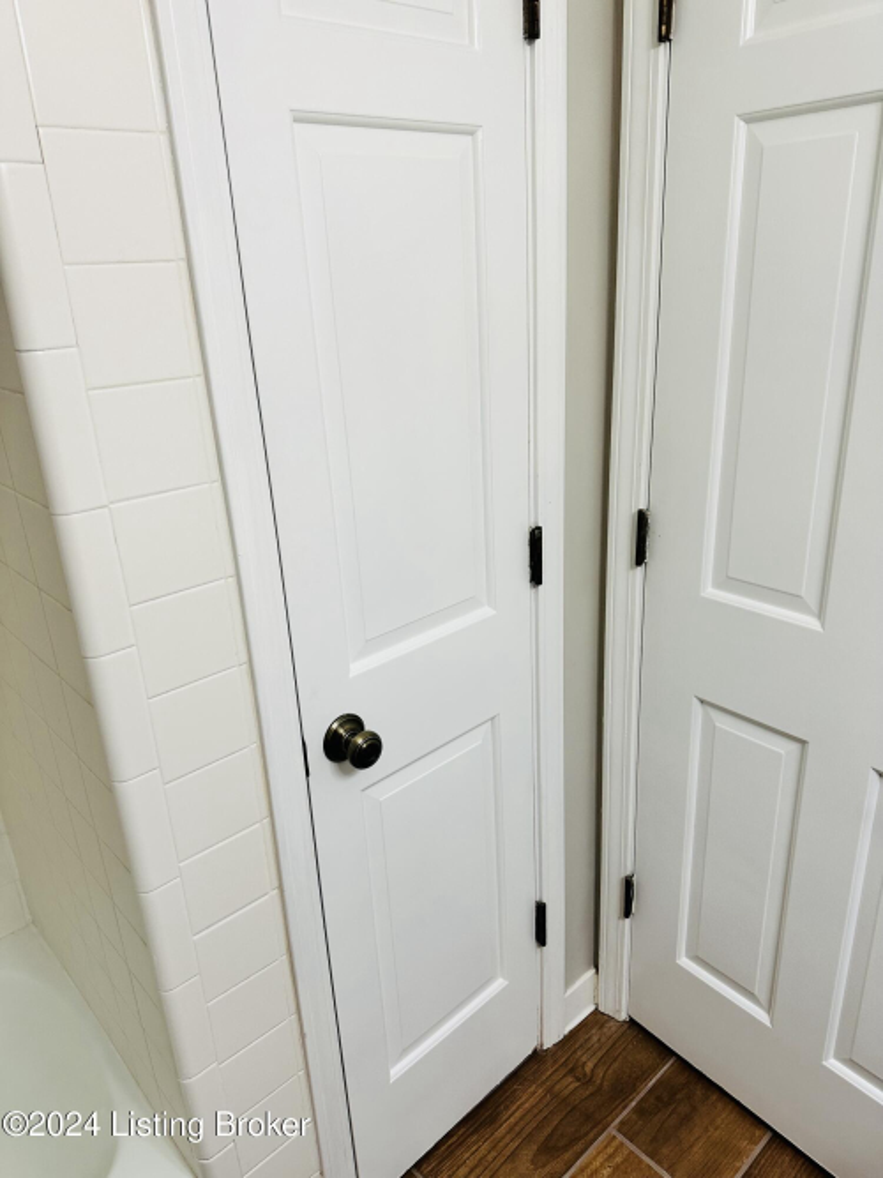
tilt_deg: -21.1
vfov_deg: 71.6
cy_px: 589
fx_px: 817
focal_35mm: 24
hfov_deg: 56.8
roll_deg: +3.9
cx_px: 442
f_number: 1.78
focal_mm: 6.86
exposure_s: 1/120
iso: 160
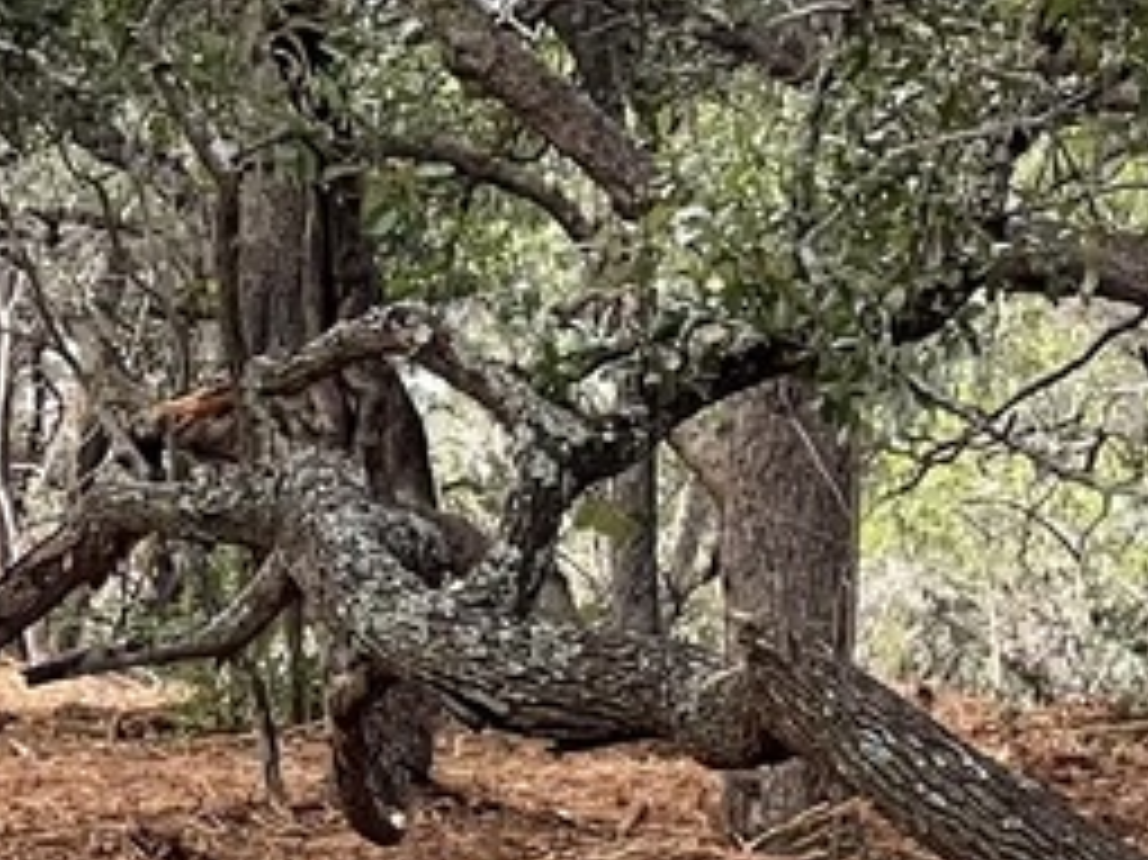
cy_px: 261
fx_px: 11967
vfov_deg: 4.1
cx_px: 1589
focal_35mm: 361
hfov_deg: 5.5
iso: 20
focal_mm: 7.5
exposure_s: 1/141
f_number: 2.2
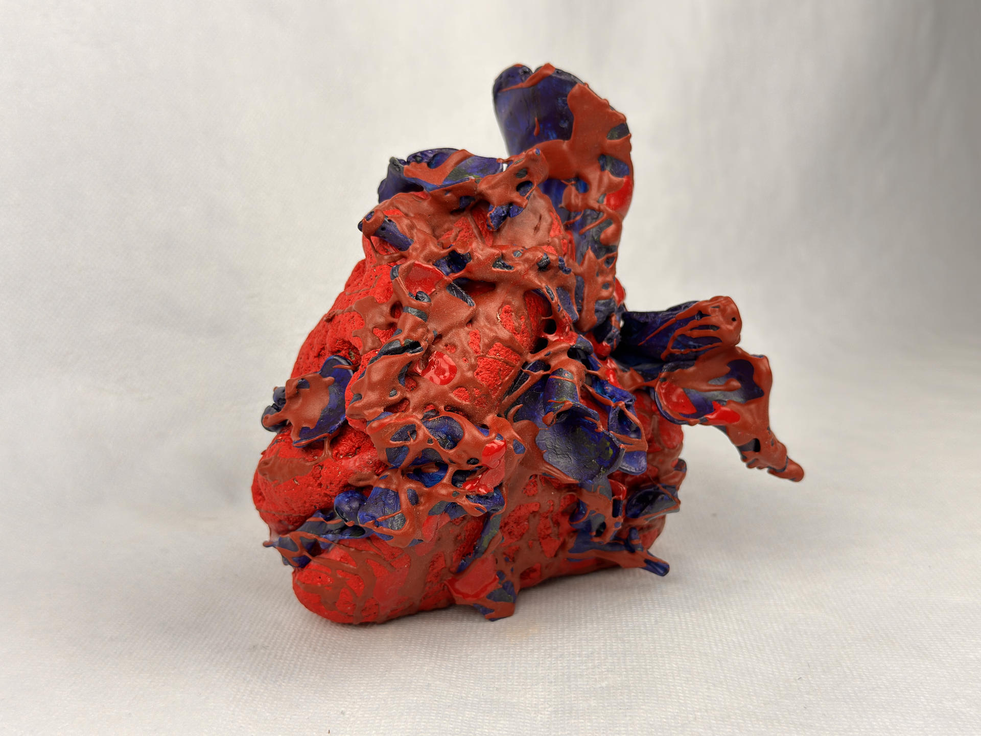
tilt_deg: -11.4
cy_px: 368
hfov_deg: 42.9
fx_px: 1247
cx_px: 490
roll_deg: +1.5
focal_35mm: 44
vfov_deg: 32.9
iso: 80
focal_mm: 6.76
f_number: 1.78
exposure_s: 1/138
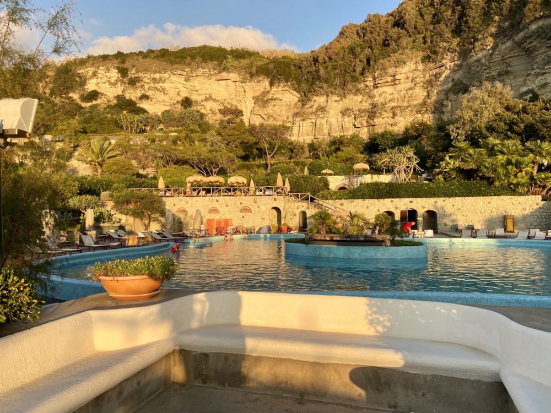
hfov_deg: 67.3
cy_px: 206
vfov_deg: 53.1
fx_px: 414
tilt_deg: -0.3
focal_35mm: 26
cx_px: 276
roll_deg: +0.4
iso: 32
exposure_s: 1/594
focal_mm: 4.25
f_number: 1.8
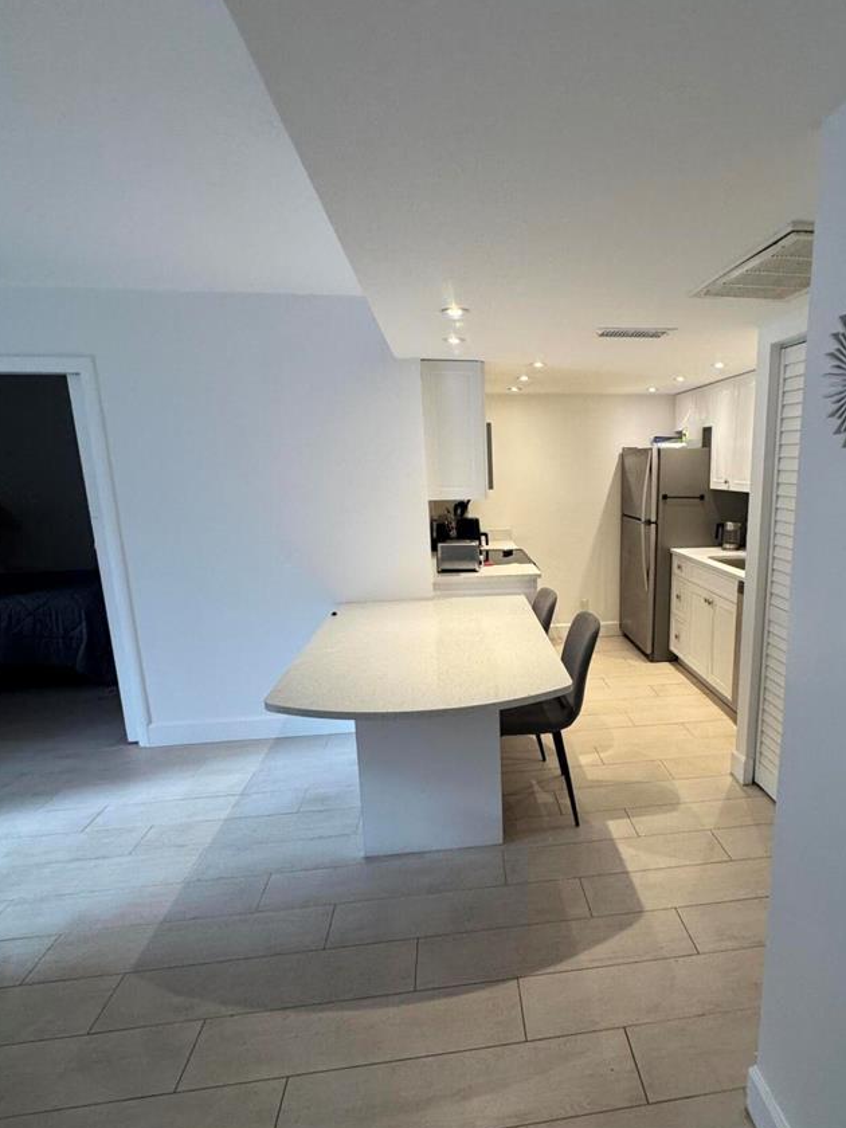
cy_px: 599
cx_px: 552
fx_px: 652
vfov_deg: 81.7
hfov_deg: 64.5
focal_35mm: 20
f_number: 2.2
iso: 250
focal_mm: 2.22
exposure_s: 1/120
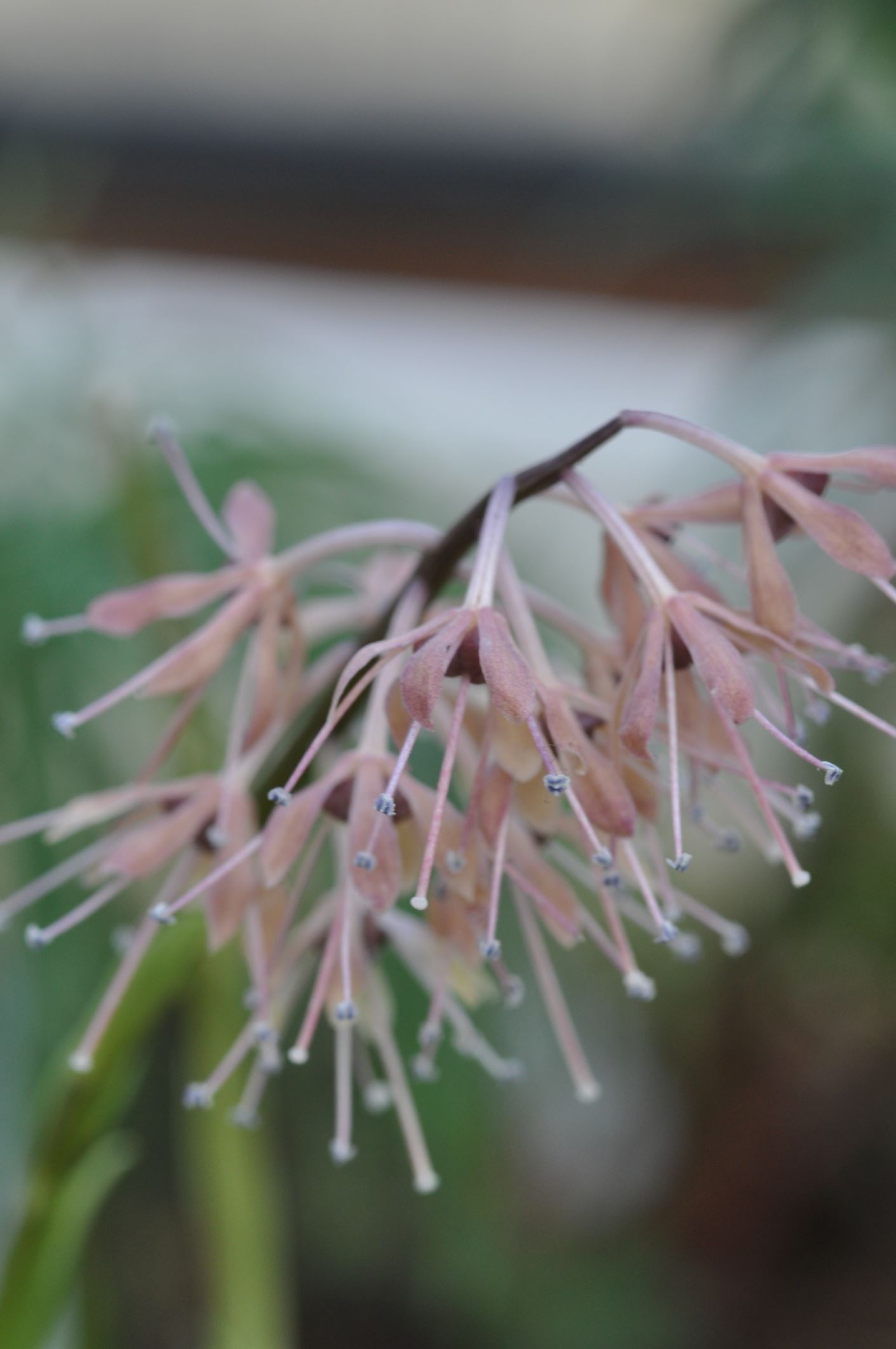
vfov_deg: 13.1
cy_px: 674
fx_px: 5896
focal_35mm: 158
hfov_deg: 8.7
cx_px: 448
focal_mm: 105
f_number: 7.1
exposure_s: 1/125
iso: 400
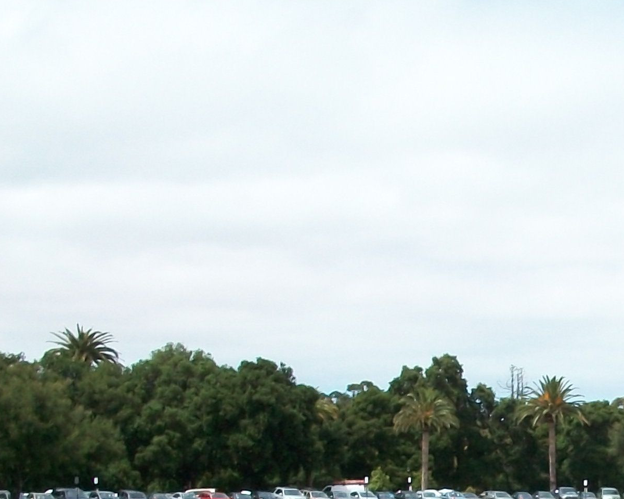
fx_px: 1773
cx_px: 675
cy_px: 529
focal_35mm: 96
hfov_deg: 19.2
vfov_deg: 15.7
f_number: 5.5
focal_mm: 5.7
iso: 80
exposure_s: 1/400
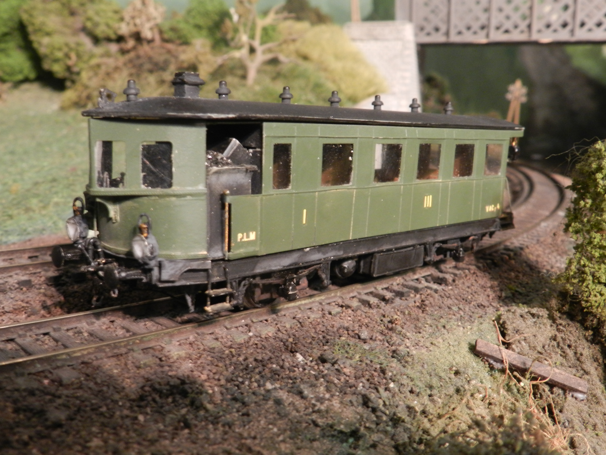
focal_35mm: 38
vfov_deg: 37.7
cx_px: 303
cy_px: 228
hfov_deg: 49.0
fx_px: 665
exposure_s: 1/5
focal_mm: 6.7
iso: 400
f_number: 4
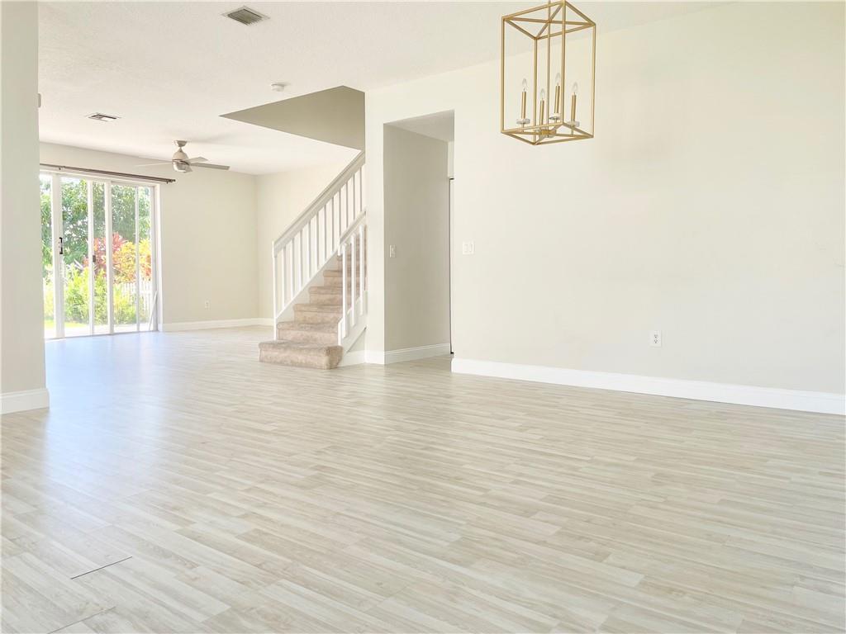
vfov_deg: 53.1
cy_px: 317
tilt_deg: -3.3
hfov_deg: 67.3
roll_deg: +0.5
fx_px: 635
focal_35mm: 26
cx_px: 423
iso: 32
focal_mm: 4.2
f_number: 1.6
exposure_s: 1/249
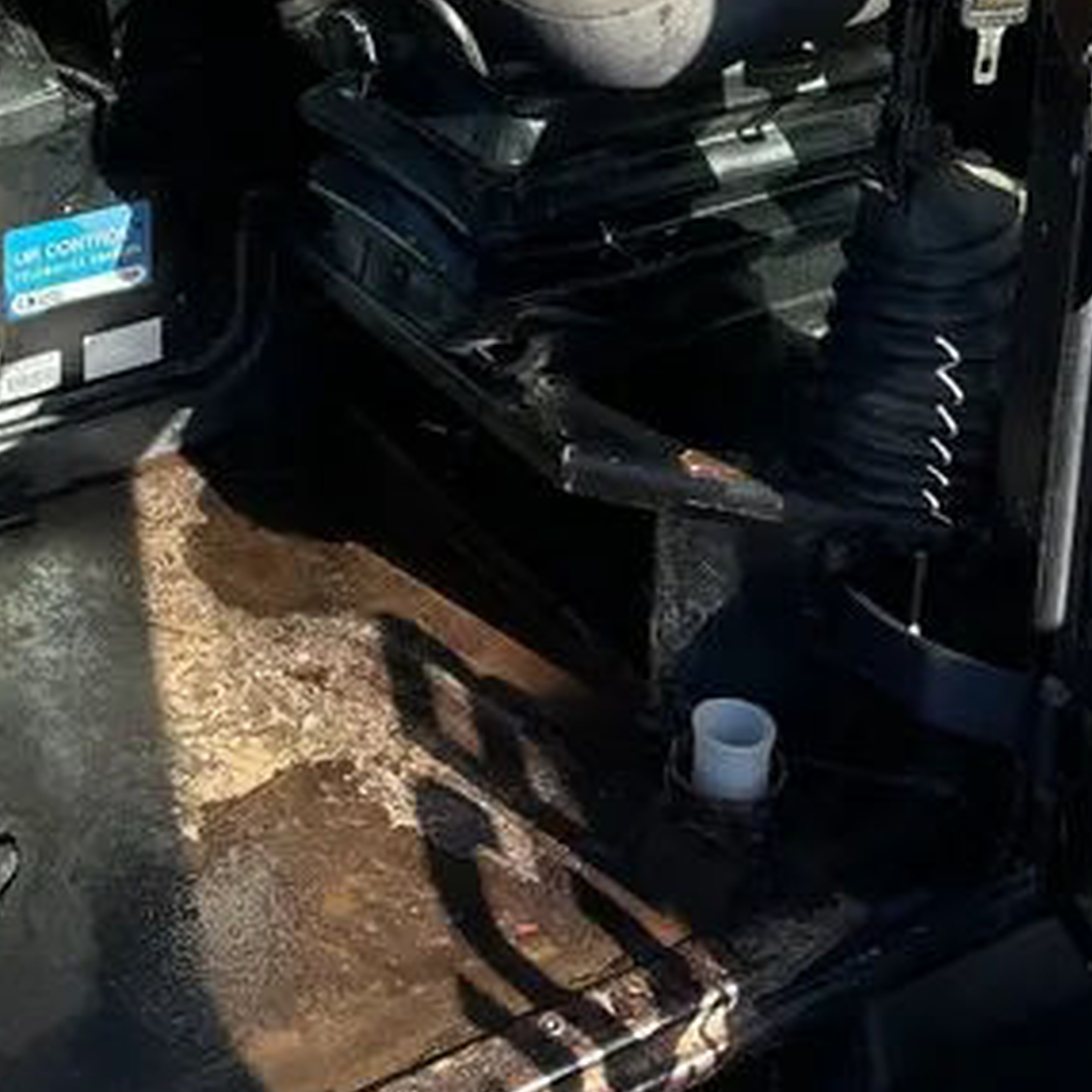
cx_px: 397
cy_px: -273
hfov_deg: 28.9
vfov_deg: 25.6
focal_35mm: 59
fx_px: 2106
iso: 50
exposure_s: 1/1103
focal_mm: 5.96
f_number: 1.6
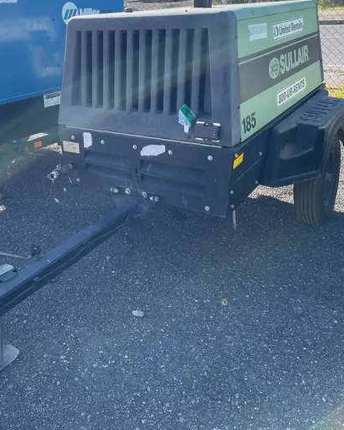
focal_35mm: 36
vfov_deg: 49.1
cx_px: 124
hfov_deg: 40.8
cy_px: 130
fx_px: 459
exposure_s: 1/1052
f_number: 1.6
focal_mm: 4.2
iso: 32
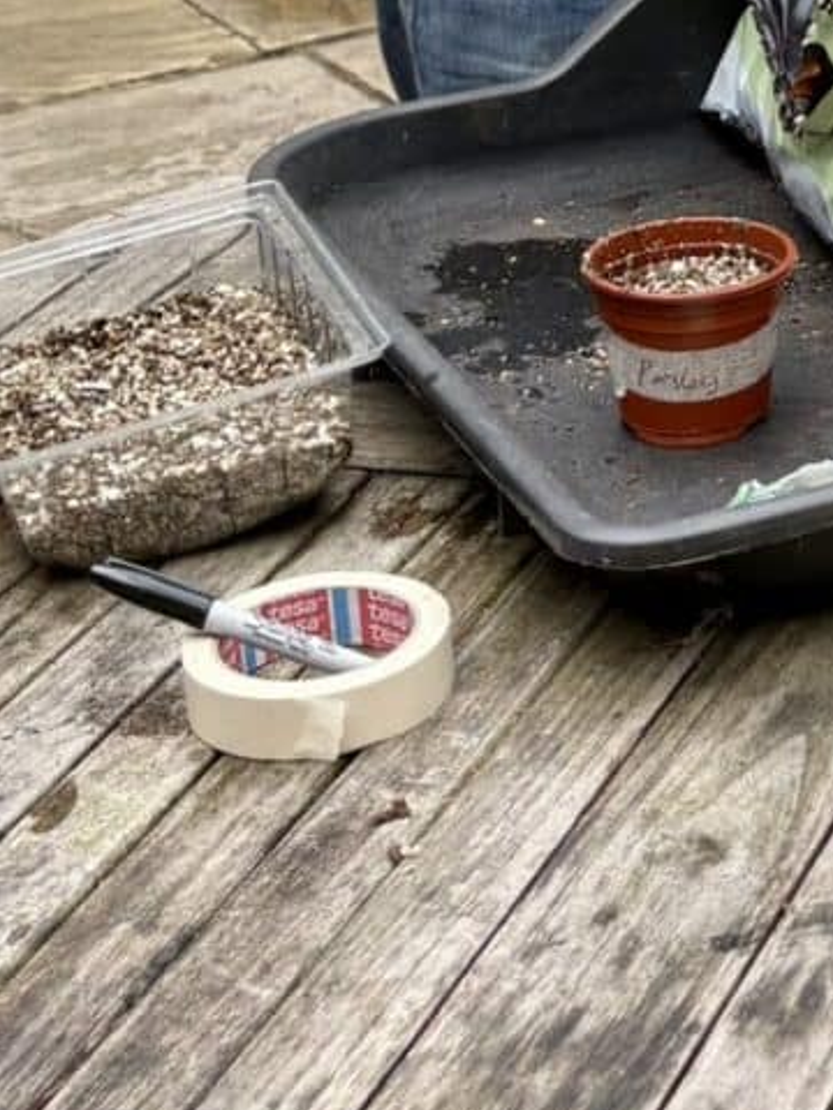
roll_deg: +3.1
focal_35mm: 104
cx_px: 923
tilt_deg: -11.0
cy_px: -372
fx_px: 3337
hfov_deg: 13.9
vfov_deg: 17.6
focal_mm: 5.96
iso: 50
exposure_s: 1/212
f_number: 1.6
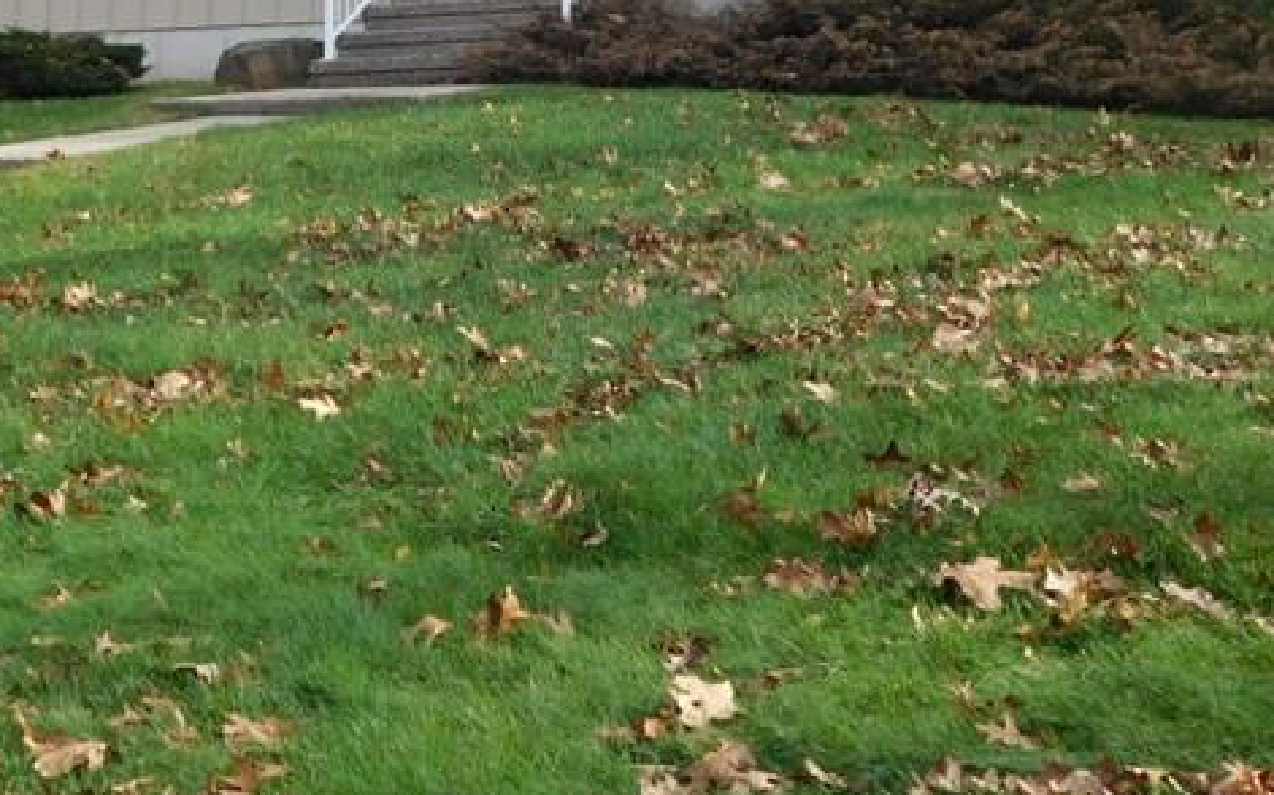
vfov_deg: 15.4
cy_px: -30
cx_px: 500
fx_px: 2881
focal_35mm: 83
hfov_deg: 24.9
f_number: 3.5
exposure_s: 1/320
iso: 125
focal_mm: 6.3
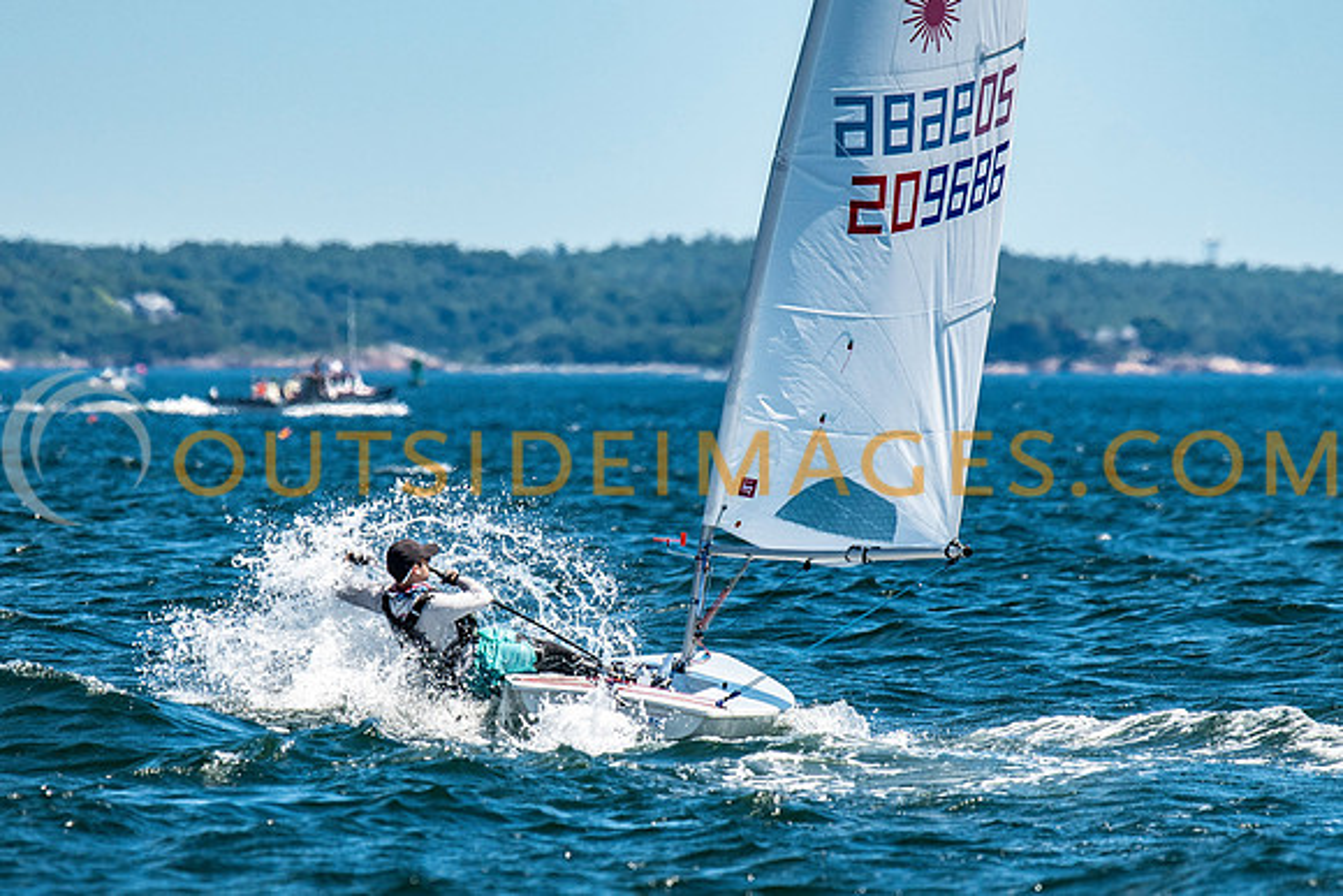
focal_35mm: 674
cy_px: 480
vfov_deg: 2.0
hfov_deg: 3.1
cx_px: 661
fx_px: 25132
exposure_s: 1/2500
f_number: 5
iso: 320
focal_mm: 300
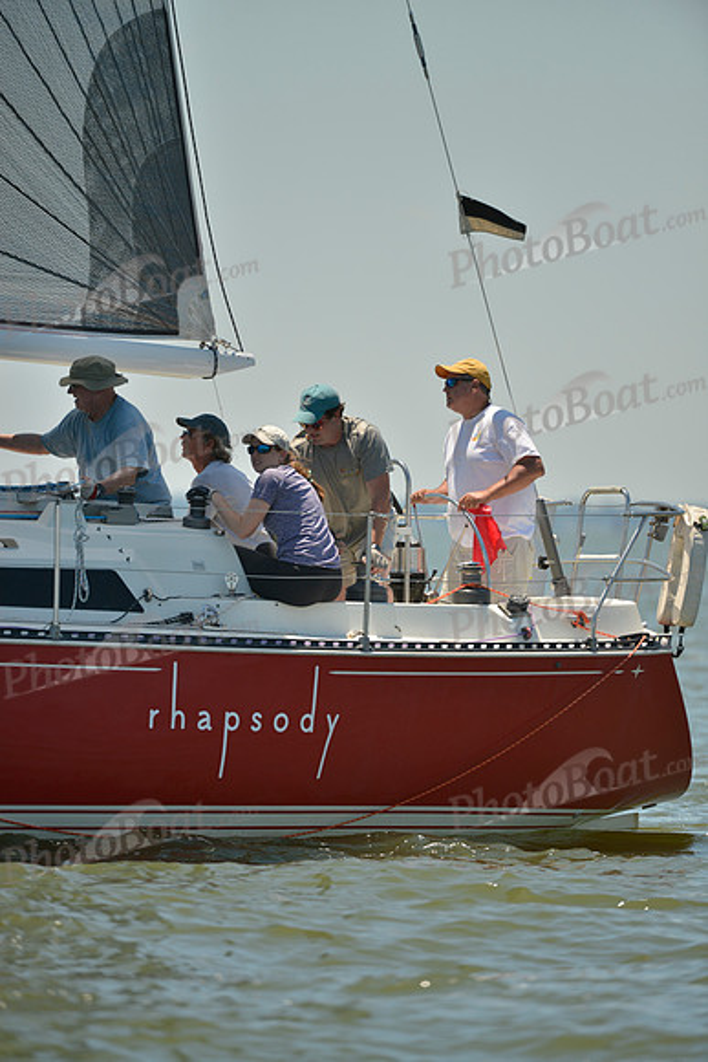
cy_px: 531
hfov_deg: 3.4
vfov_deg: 5.2
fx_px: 11792
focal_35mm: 400
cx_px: 354
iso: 200
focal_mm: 400
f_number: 4.5
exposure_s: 1/1600
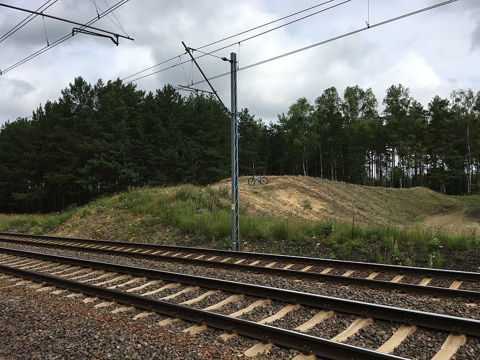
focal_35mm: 29
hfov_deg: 61.7
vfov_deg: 48.2
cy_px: 180
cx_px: 240
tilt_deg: +2.6
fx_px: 402
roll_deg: +1.0
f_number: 2.2
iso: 25
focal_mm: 4.15
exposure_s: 1/2404
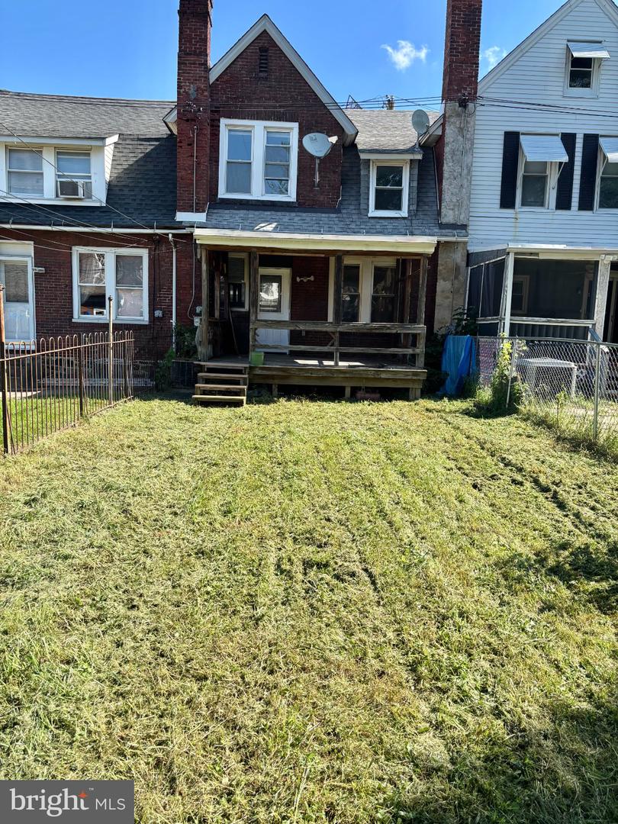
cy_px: 412
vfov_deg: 67.3
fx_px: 619
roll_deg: -2.5
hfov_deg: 53.1
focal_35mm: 26
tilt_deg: -7.4
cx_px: 309
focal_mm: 5.96
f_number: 1.6
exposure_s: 1/1263
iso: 50
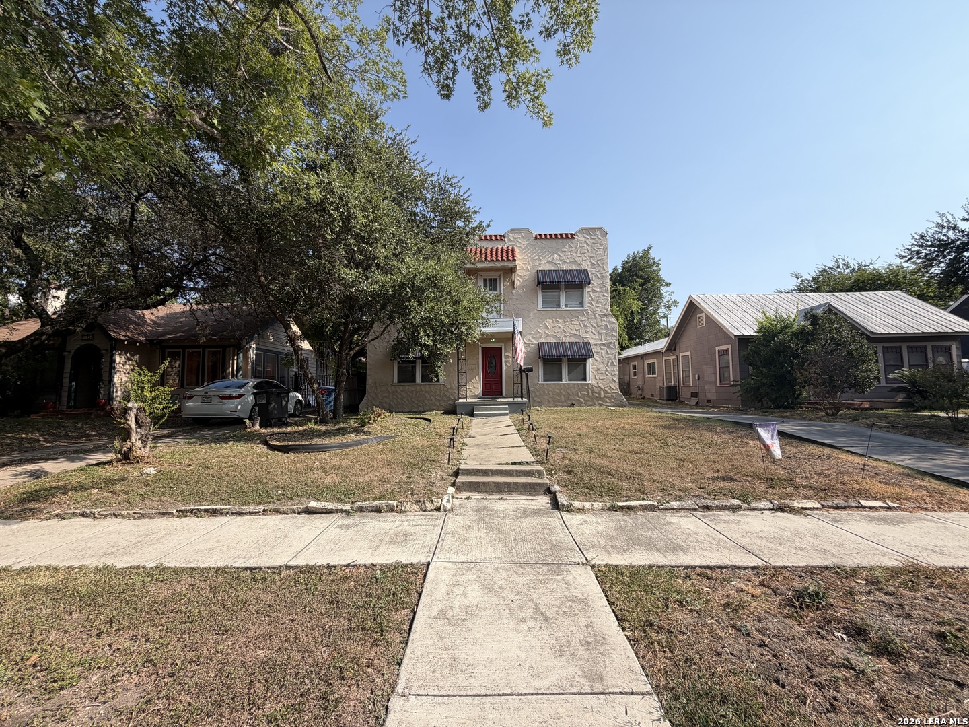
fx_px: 392
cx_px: 484
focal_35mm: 14
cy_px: 364
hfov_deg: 102.1
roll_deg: +1.2
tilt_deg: +2.0
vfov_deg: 85.7
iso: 25
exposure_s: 1/770
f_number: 2.2
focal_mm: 2.22
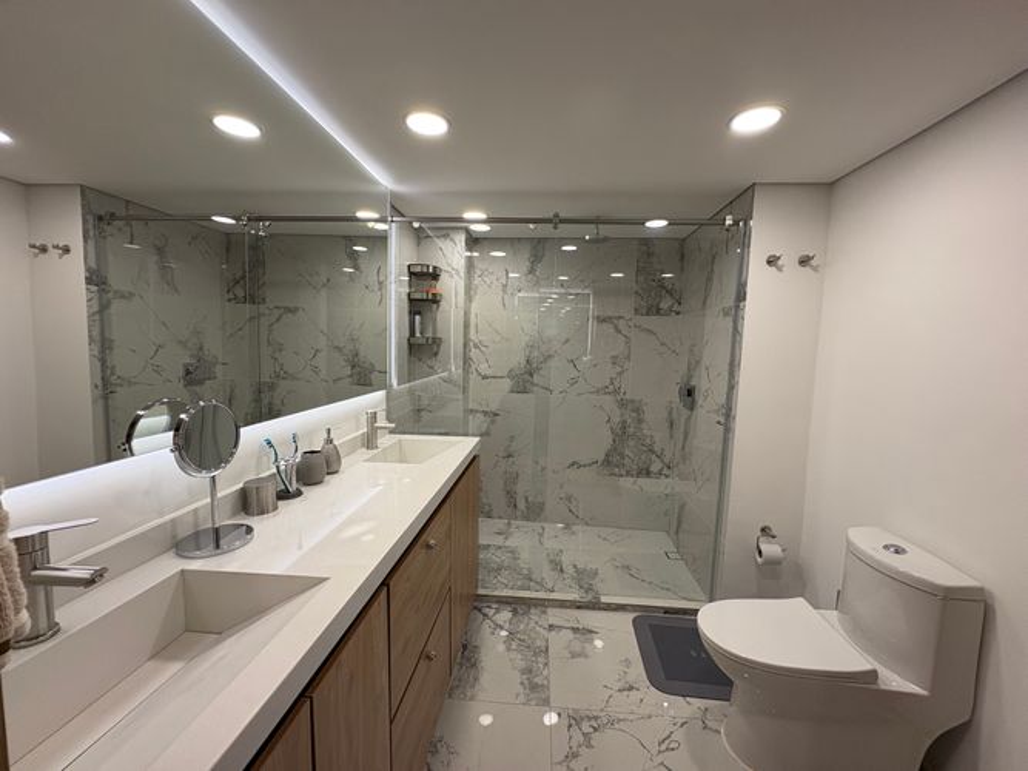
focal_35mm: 14
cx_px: 514
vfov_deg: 85.7
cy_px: 386
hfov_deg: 102.1
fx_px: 416
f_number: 2.2
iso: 125
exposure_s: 1/120
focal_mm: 2.22
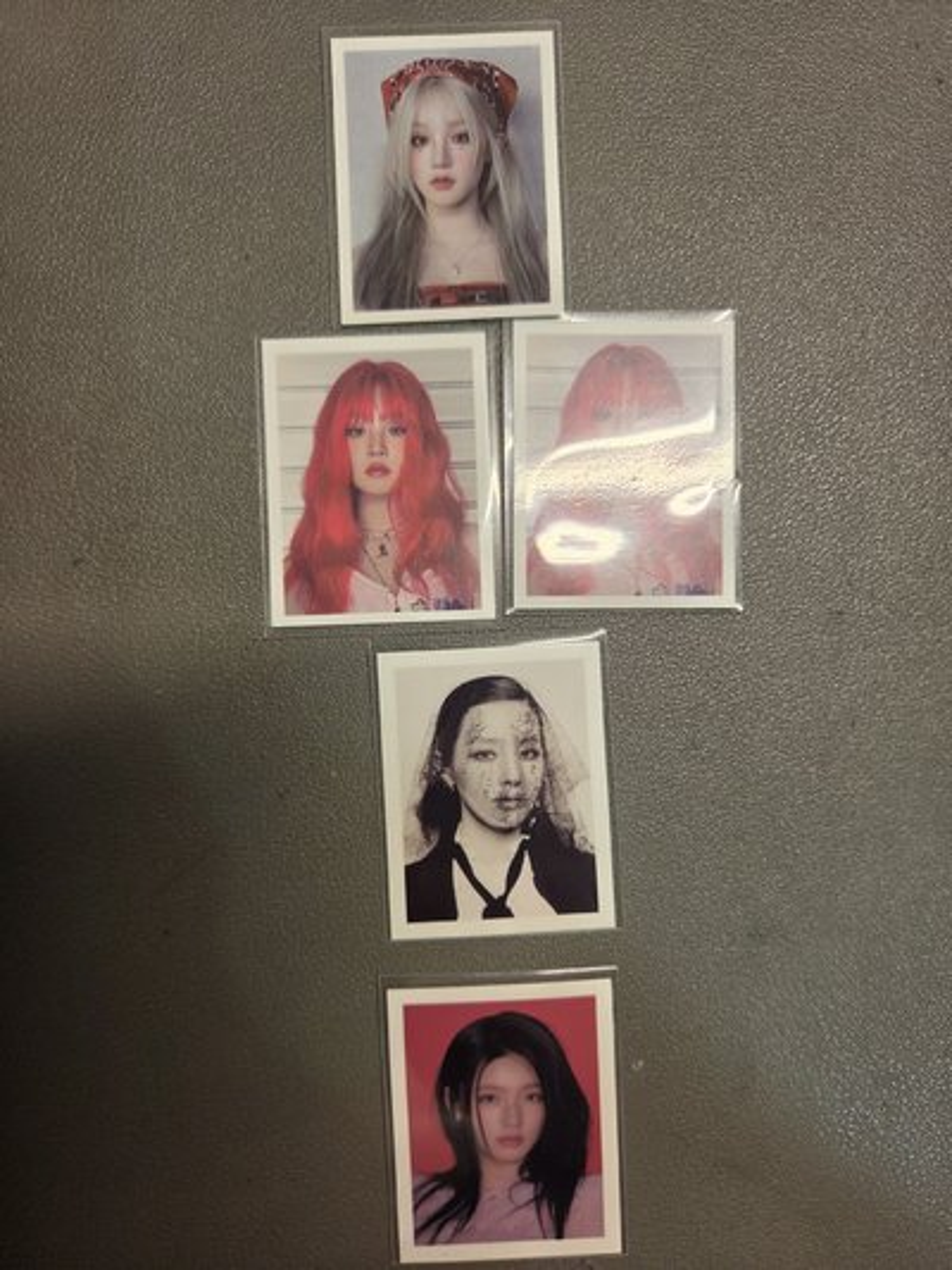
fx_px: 843
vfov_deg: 73.9
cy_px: 635
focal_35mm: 23
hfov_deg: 58.9
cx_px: 476
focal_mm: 5.4
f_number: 1.8
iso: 32
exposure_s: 1/120
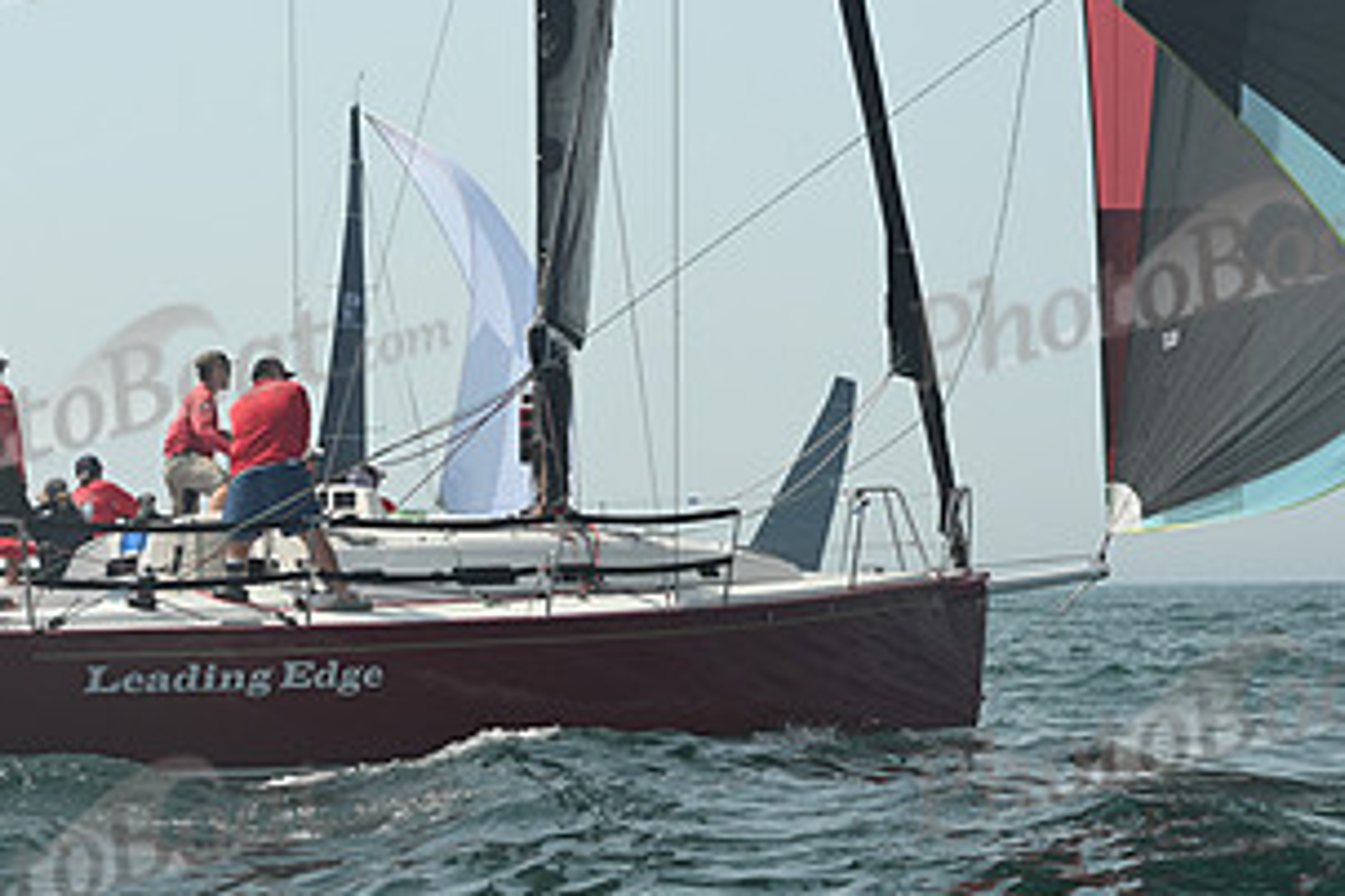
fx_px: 5006
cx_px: 684
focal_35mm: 134
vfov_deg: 10.2
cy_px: 104
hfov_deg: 15.3
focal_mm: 70
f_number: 8
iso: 320
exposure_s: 1/1250
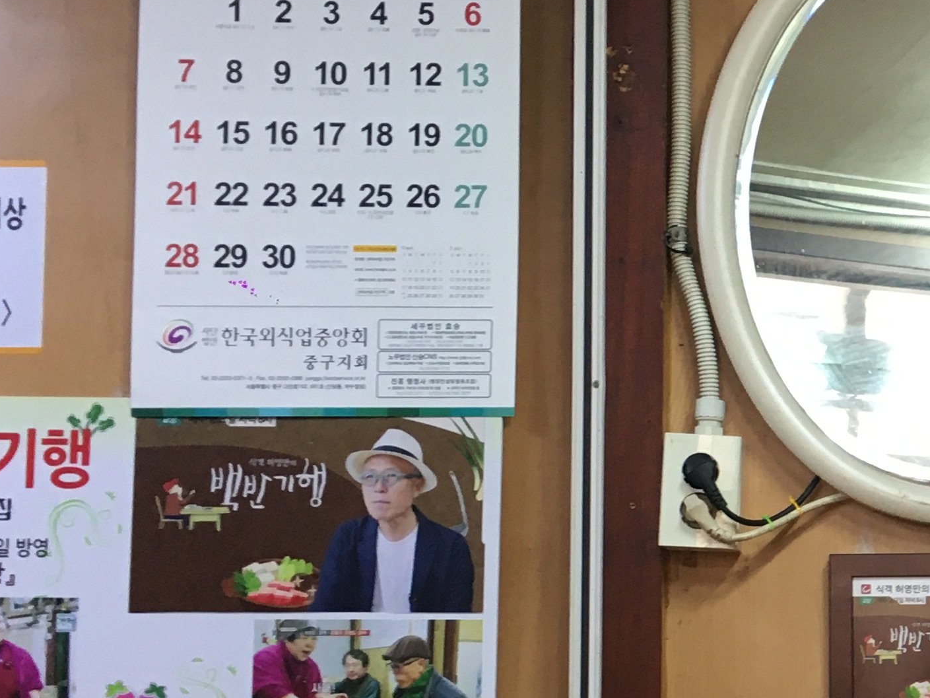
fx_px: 2230
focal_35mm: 83
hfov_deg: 21.2
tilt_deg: +3.9
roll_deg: +0.9
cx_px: 1226
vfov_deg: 17.6
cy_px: 576
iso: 80
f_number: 2.2
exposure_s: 1/30
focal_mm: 4.15
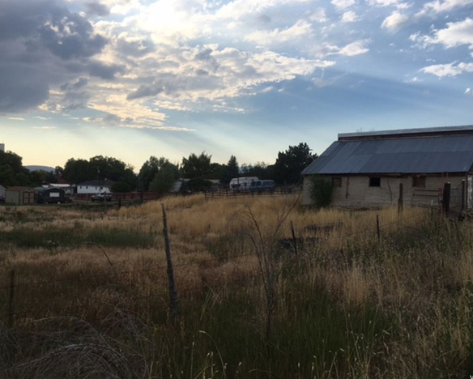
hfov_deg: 57.1
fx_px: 434
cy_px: 187
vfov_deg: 47.2
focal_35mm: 31
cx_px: 241
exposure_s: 1/1282
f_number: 2.2
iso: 25
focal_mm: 4.15
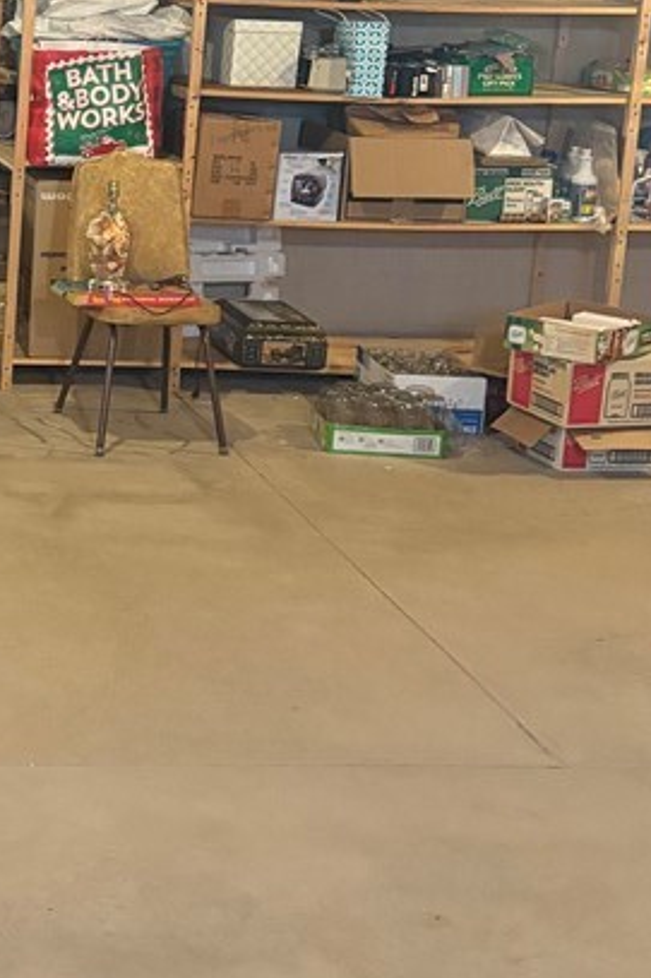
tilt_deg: -10.2
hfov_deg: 18.4
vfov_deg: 29.3
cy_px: 267
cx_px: -231
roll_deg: -1.5
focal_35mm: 68
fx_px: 1846
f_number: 1.6
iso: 400
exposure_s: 1/40
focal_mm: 5.96
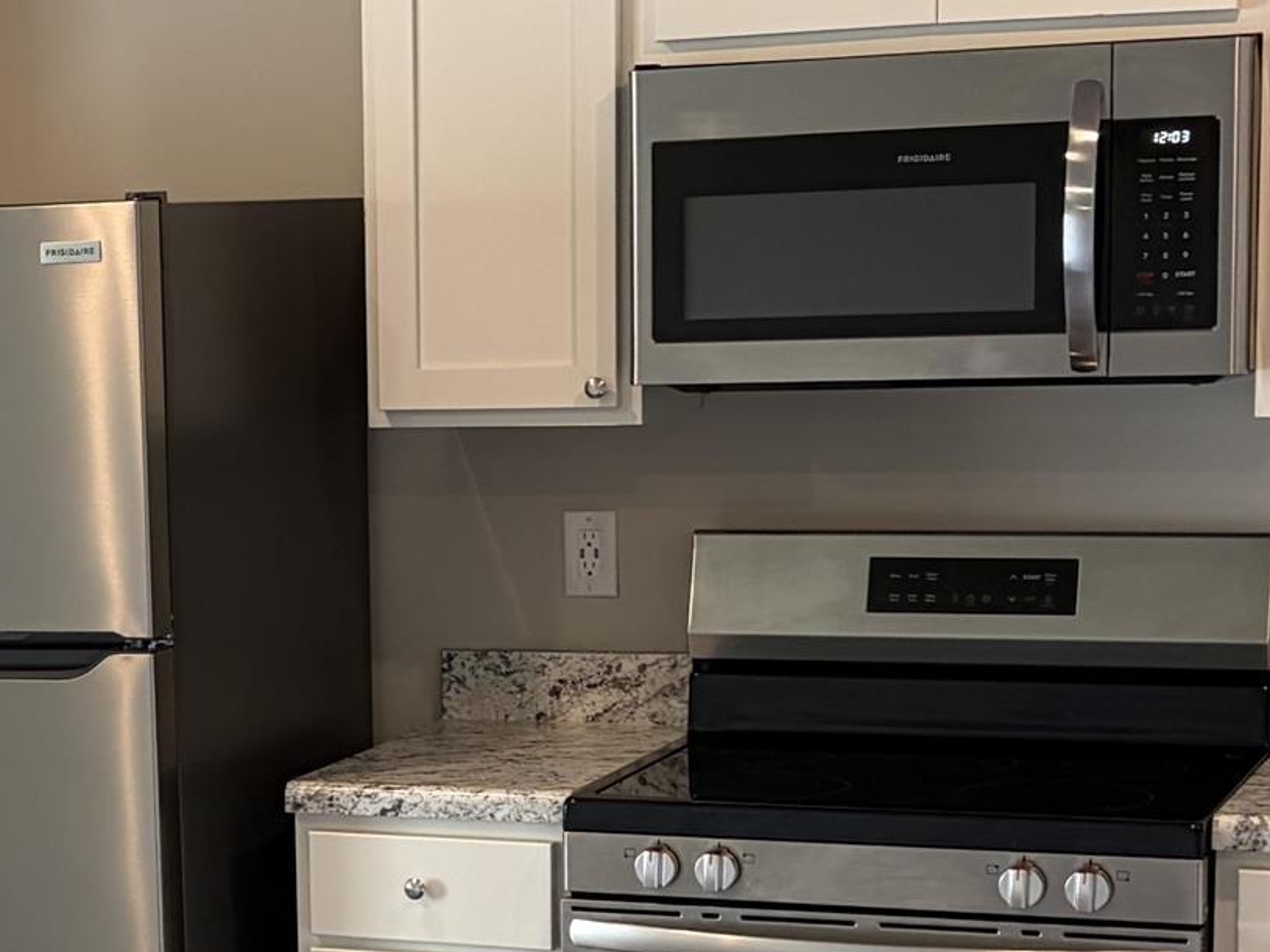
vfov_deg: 15.0
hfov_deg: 19.5
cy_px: 798
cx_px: 37
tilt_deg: -8.8
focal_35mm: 98
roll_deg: +2.5
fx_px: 3595
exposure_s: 1/60
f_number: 1.6
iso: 100
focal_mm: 5.96
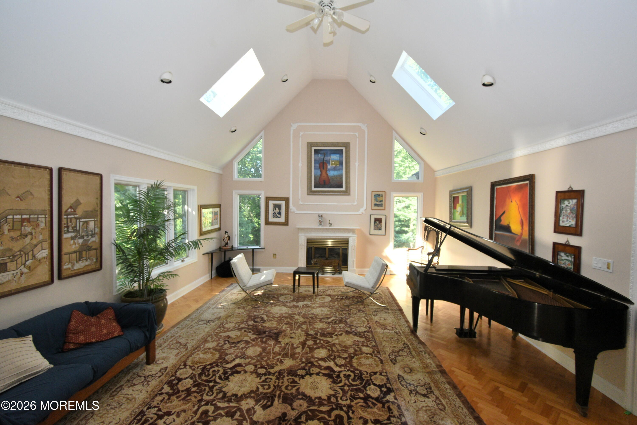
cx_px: 318
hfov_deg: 100.4
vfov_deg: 77.3
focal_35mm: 15
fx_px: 265
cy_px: 212
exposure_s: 1/200
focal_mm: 10
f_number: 5.6
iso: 800
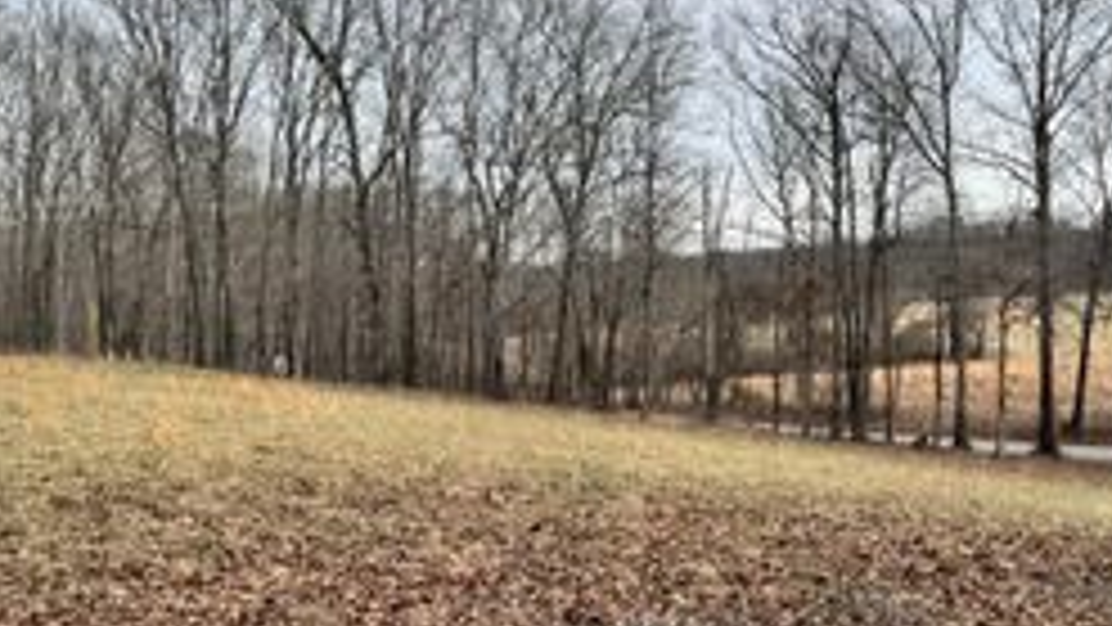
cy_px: 354
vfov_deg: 22.6
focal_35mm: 53
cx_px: 648
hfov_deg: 39.1
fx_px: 1563
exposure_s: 1/4049
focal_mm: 6.76
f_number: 1.78
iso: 80
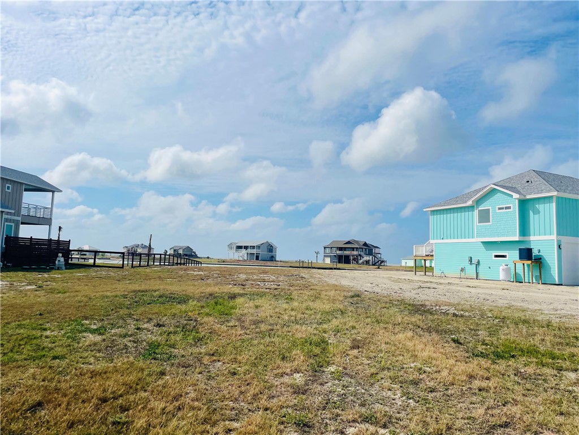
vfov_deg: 53.1
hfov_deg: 67.3
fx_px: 435
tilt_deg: +5.9
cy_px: 218
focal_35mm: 26
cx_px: 290
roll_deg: -1.5
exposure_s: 1/10753
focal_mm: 4.2
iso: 32
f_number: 1.6
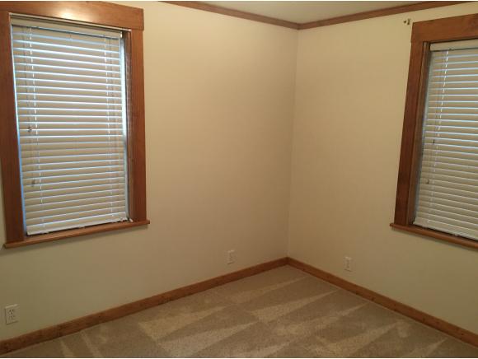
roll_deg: -1.6
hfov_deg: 61.6
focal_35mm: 29
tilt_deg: -10.3
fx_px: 401
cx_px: 239
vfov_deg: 48.3
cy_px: 180
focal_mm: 4.15
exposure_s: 1/15
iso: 64
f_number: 2.2
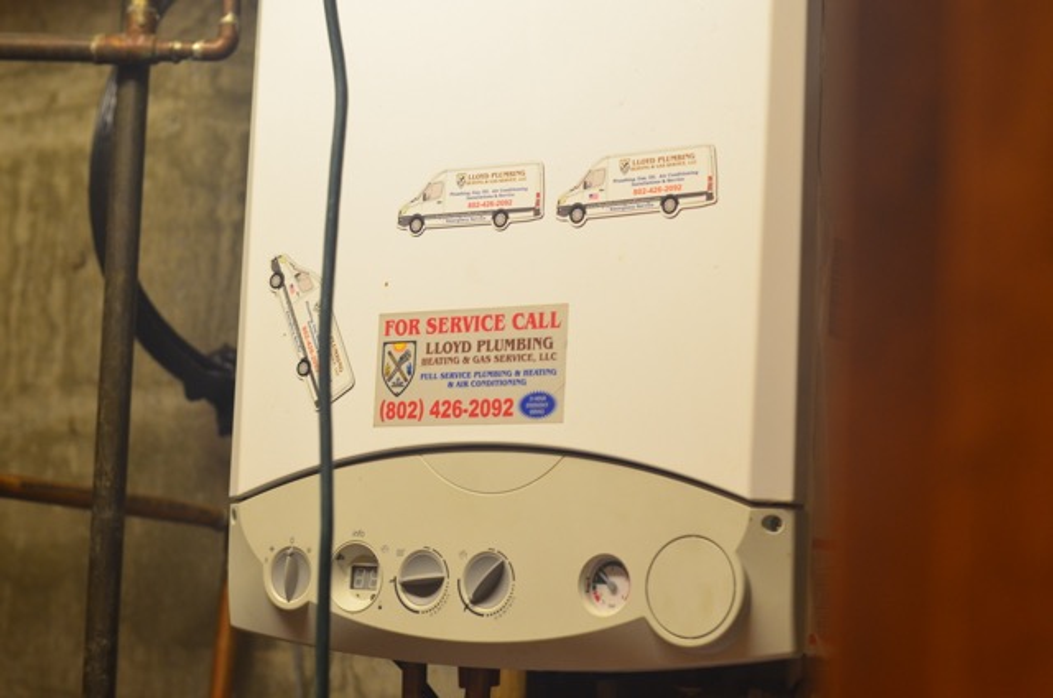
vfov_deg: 18.1
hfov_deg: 27.0
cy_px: 349
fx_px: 2189
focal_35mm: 75
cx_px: 526
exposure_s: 1/60
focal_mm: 50
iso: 800
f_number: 4
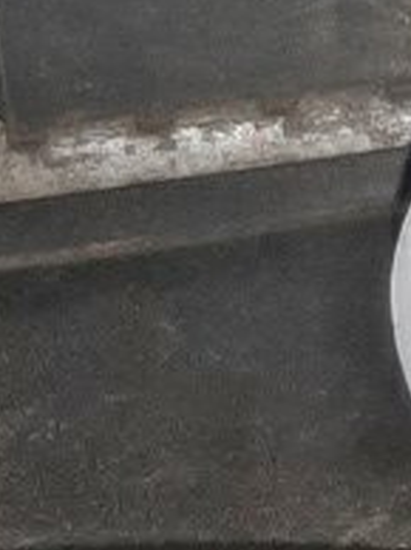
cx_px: 1060
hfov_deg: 7.1
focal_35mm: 193
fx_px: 3062
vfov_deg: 10.2
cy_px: 9
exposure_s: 1/50
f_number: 1.7
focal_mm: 3.93
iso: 88
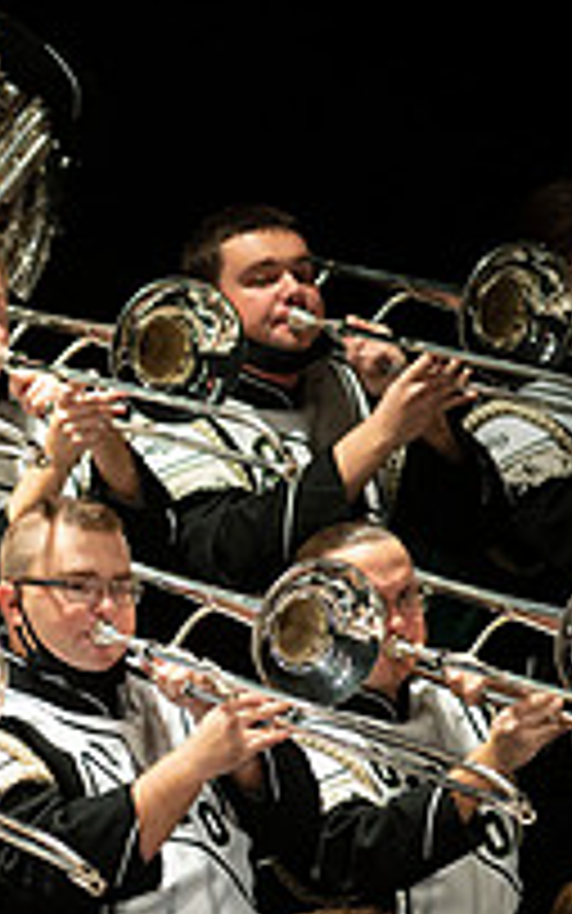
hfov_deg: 1.5
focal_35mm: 874
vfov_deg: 2.4
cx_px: -450
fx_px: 21784
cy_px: 711
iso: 3200
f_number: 2.8
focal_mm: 300
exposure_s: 1/500
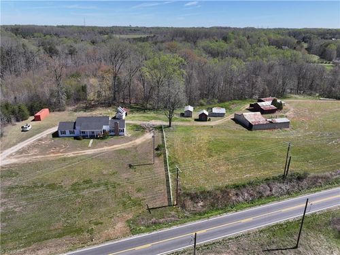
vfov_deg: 56.8
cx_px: 170
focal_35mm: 24
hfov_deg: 71.6
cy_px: 128
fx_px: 236
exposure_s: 1/120
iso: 120
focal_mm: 12.29
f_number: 2.8
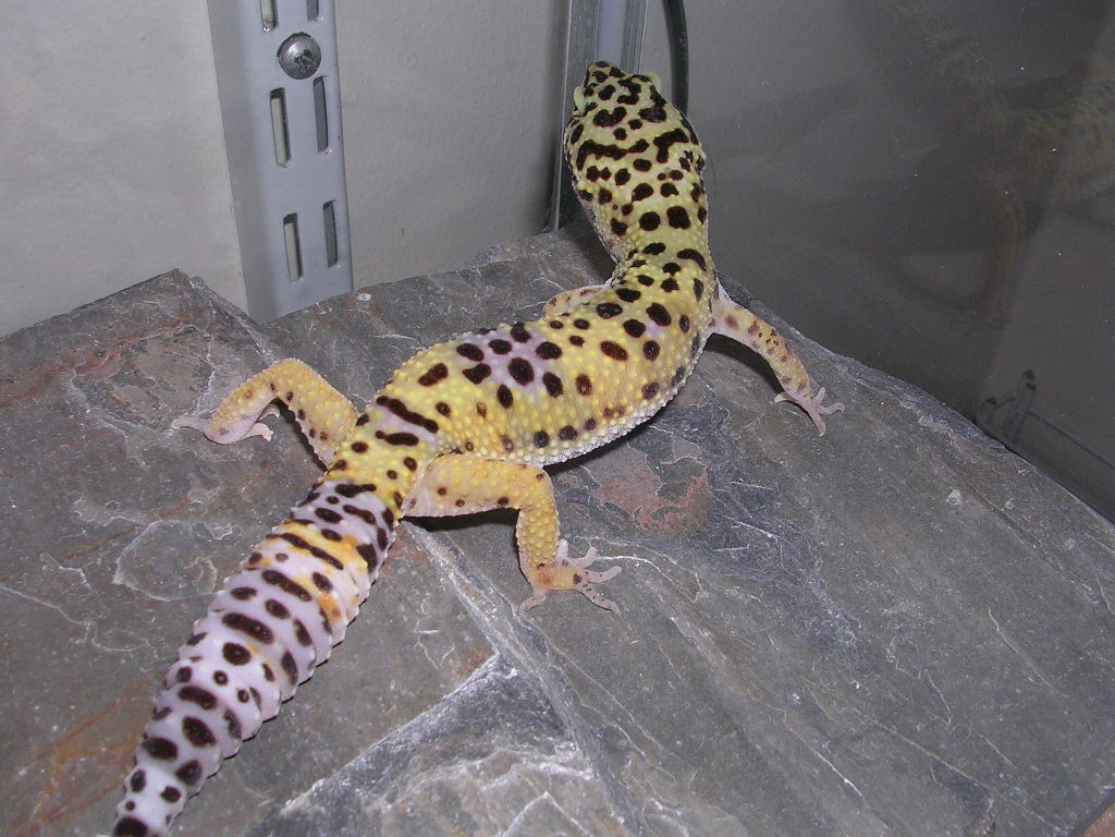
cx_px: 558
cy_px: 418
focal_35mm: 38
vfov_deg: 37.7
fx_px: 1224
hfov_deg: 49.0
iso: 50
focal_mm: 5.8
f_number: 5.6
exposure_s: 1/60.1
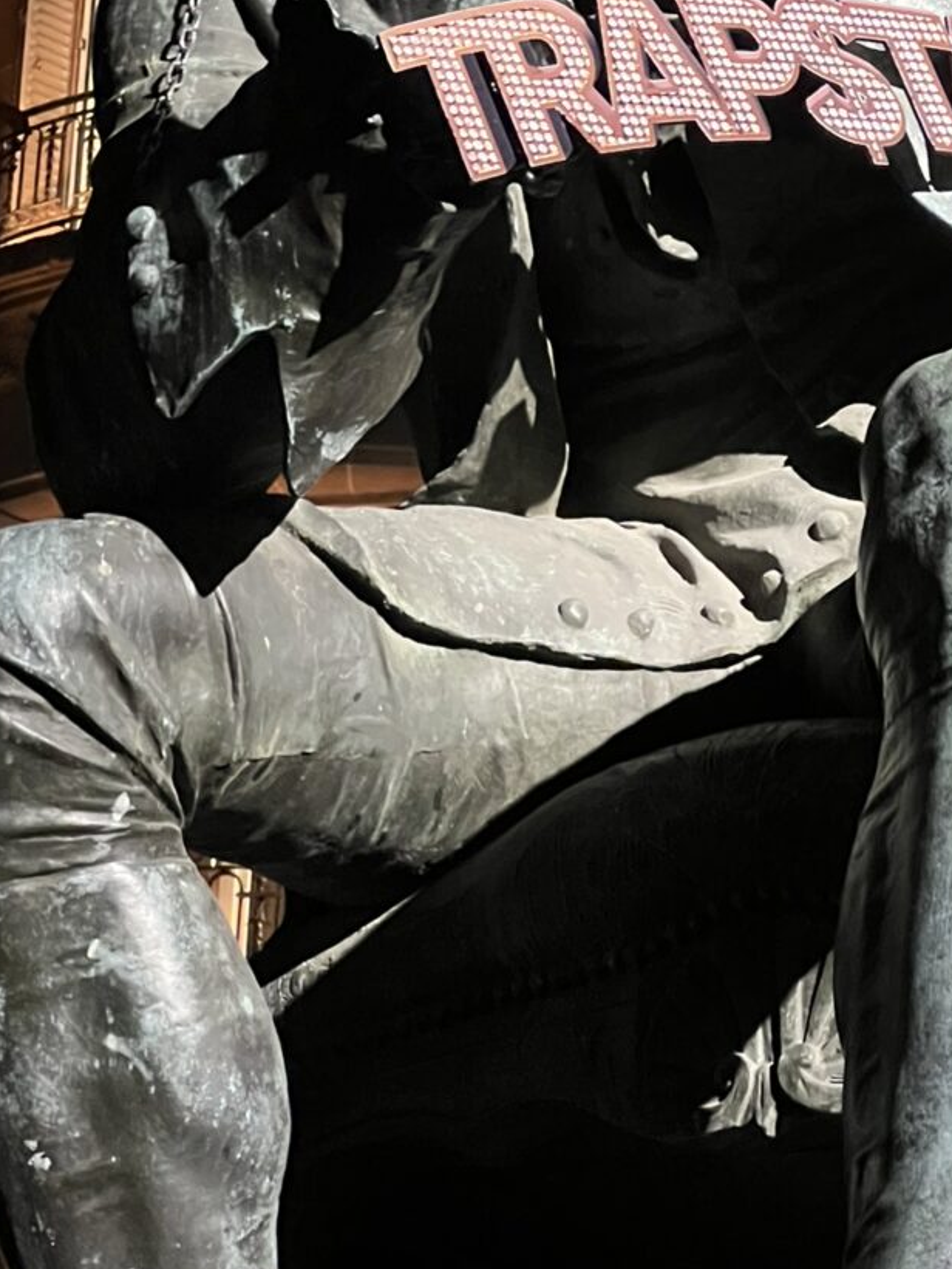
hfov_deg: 10.3
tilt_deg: +26.7
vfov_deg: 13.6
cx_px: 677
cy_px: 294
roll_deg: -1.6
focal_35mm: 144
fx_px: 5279
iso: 1000
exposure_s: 1/30
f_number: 2.8
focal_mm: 9
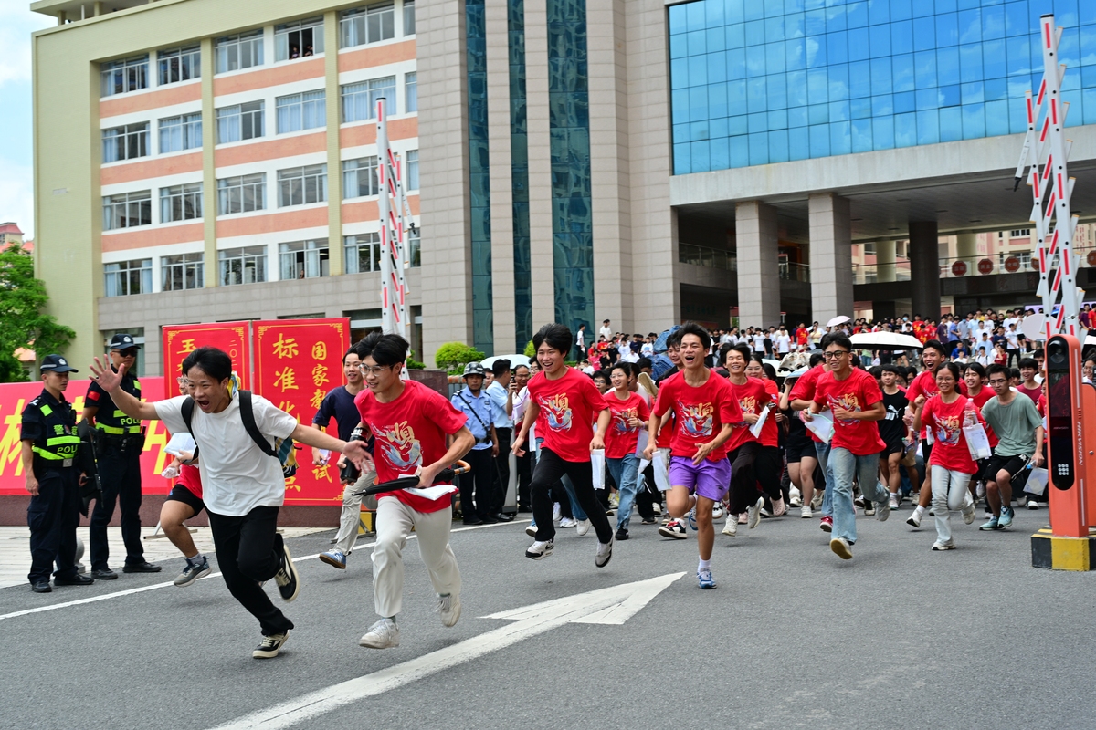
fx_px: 1522
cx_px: 548
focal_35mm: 50
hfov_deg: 39.6
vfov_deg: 27.0
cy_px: 365
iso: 200
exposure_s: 1/400
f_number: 6.3
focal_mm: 50
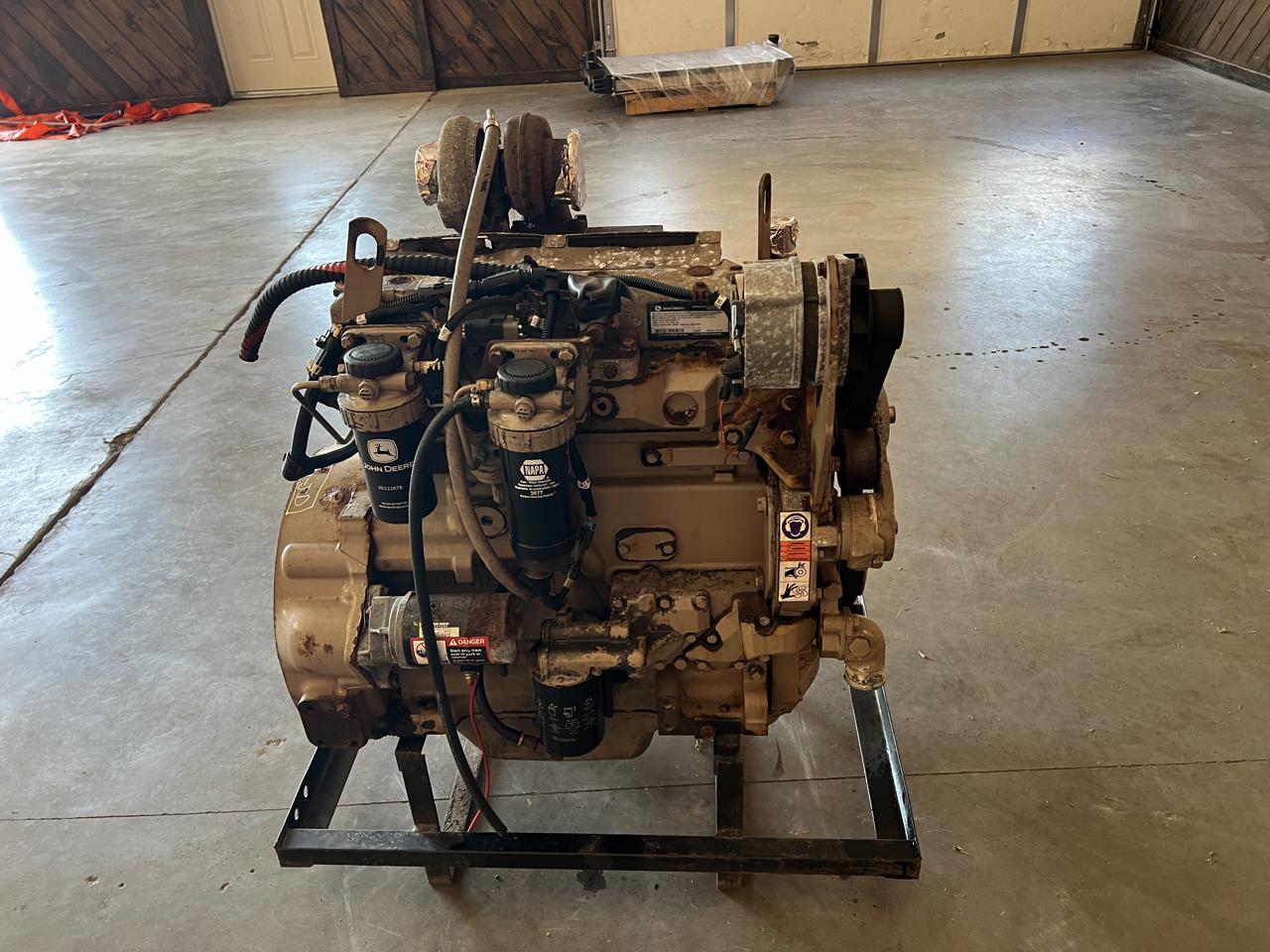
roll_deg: +2.7
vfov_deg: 53.1
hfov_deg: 67.3
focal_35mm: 26
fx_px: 954
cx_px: 635
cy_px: 476
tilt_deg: -31.1
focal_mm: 5.7
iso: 125
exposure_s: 1/60
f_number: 1.5
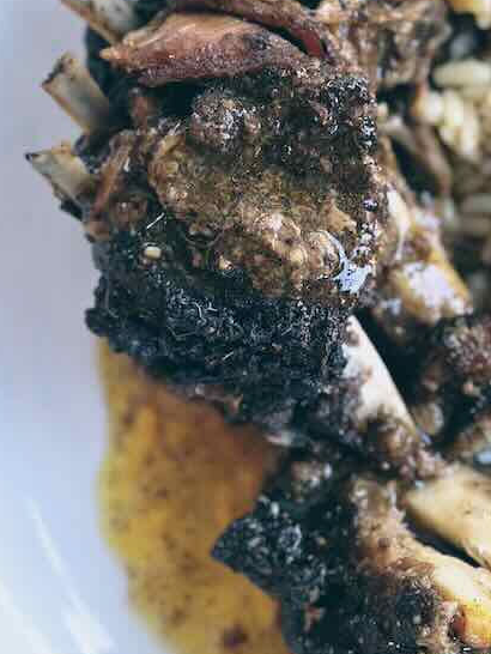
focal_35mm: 124
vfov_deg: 15.9
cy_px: 252
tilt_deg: -86.1
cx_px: 436
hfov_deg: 11.9
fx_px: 2343
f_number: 1.78
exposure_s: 1/148
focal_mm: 6.86
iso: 100
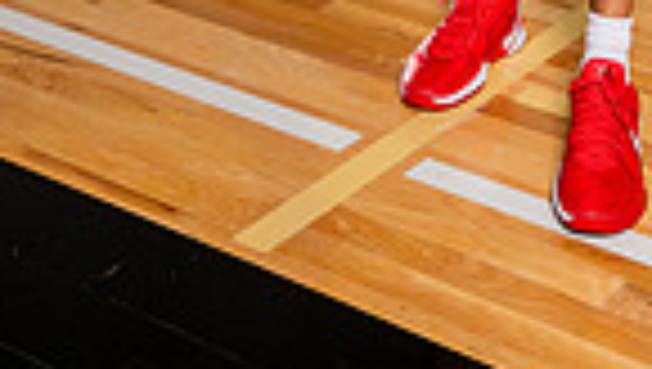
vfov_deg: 9.8
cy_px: -626
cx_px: 499
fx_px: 1783
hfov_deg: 20.5
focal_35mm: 103
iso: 640
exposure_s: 1/200
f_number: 7.1
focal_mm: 31.7
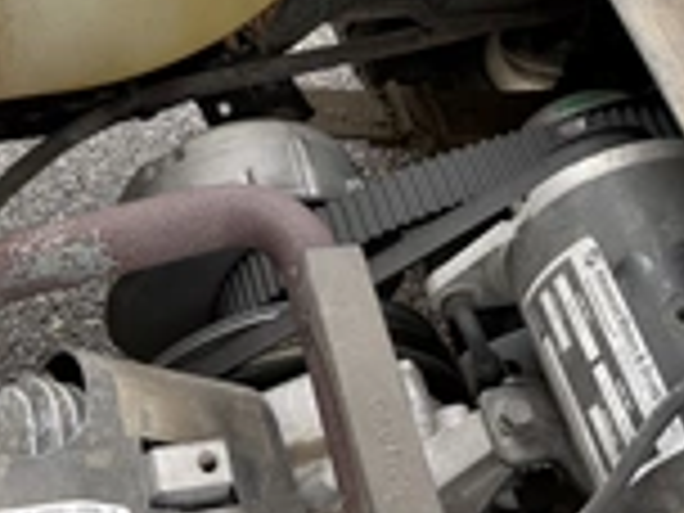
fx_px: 1245
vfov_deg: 21.1
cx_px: 225
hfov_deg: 30.5
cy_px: -153
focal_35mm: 63
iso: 80
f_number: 1.78
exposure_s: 1/121
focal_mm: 6.76
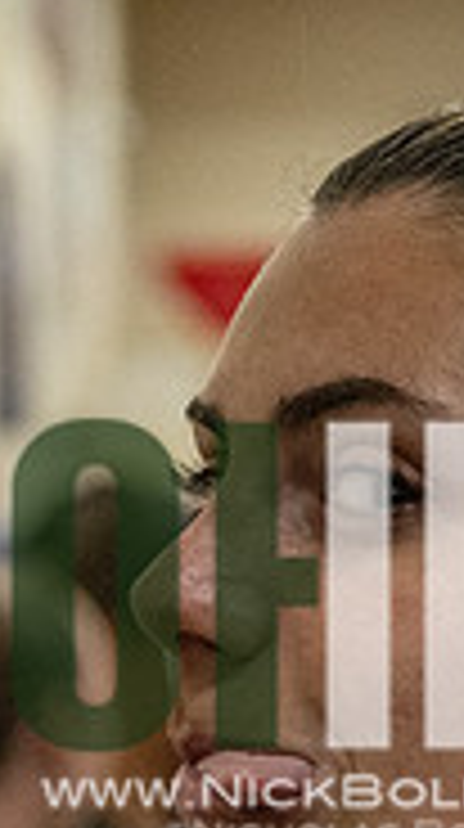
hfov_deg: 6.2
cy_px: 632
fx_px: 4281
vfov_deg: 11.0
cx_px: 351
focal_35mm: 195
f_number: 4
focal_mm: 59
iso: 6400
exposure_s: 1/800
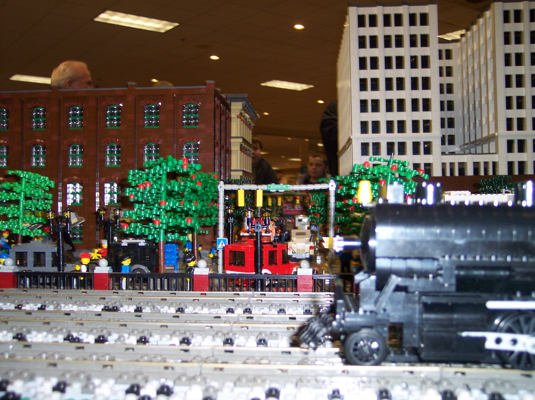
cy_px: 200
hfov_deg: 49.0
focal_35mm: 38
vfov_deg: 37.7
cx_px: 268
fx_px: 587
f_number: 2.8
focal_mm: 8
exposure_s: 1/30
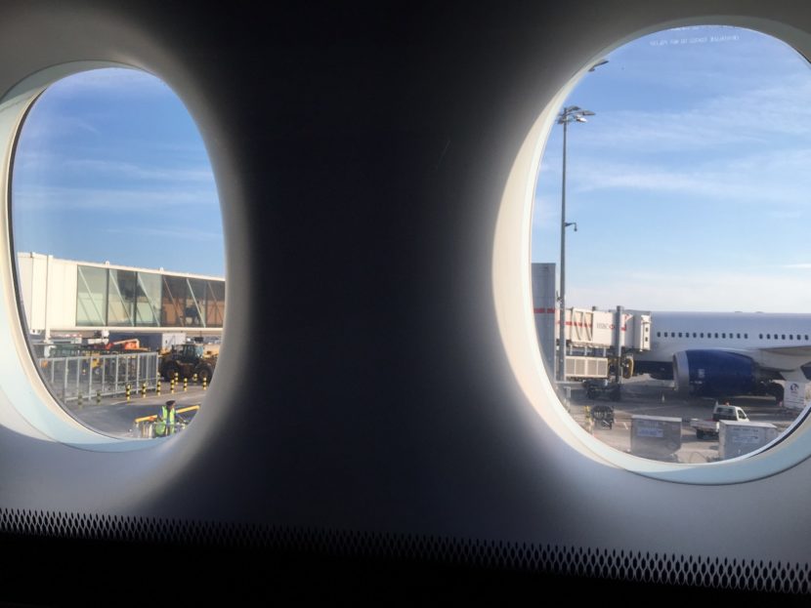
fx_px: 680
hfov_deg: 61.6
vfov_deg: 48.3
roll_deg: -2.9
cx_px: 406
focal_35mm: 29
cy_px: 304
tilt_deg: +1.3
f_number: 2.2
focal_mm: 4.15
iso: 32
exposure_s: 1/807
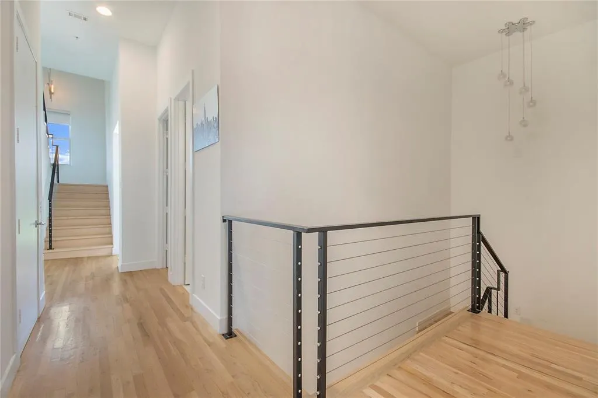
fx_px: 249
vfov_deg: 77.3
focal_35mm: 15
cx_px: 299
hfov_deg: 100.4
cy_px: 199
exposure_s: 1/1.67
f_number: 11
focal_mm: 10
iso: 100
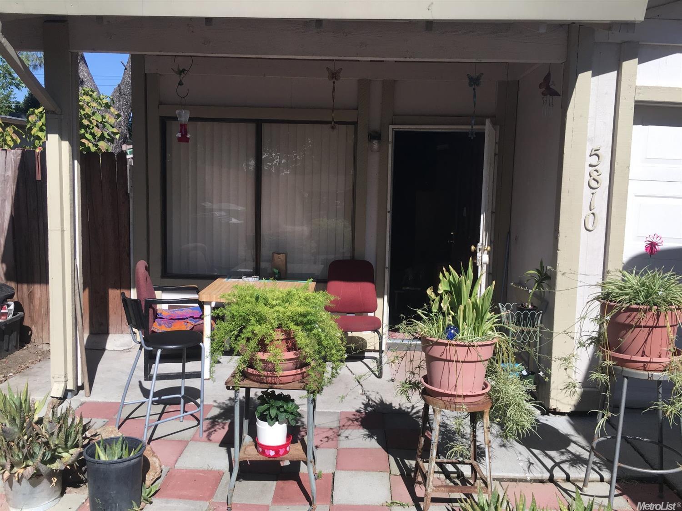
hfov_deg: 61.7
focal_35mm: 29
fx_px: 571
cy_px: 256
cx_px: 341
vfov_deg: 48.2
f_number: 2.2
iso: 32
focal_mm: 4.15
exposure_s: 1/1672
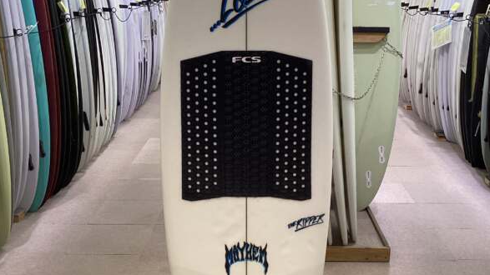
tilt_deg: -11.5
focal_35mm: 46
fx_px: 598
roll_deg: +0.6
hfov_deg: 44.6
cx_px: 248
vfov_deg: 25.9
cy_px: 105
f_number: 2.4
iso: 80
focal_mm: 3.3
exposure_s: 1/50
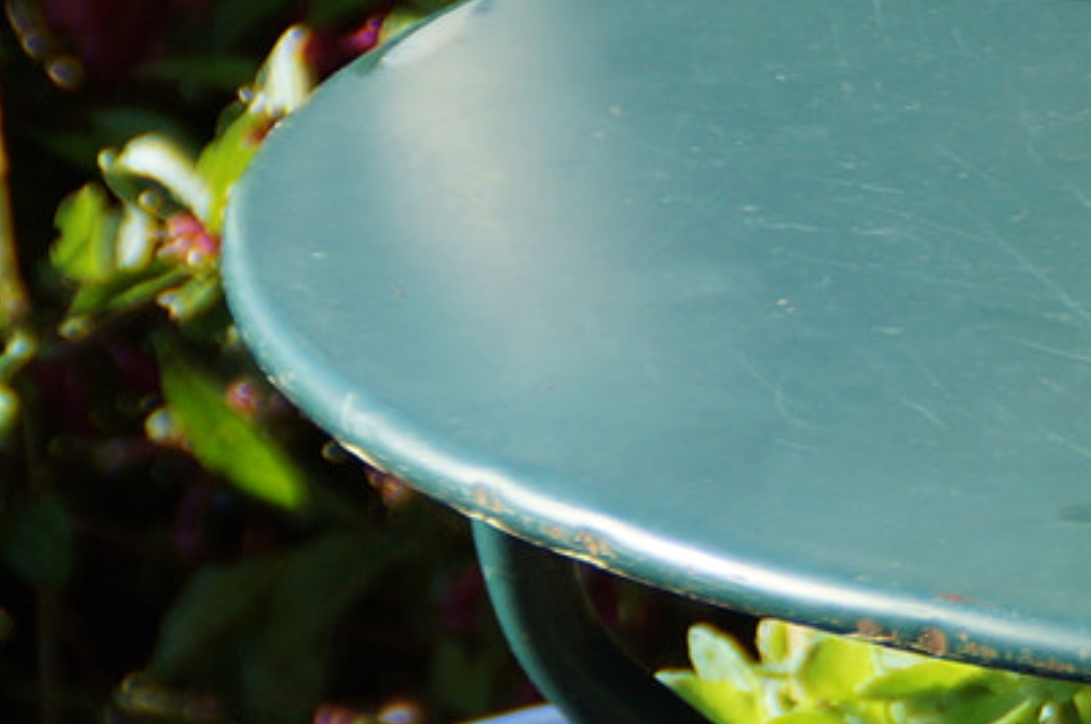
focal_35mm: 690
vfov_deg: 2.0
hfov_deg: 3.0
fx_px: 20877
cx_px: 2103
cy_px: 148
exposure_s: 1/200
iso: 100
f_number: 5.6
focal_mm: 90
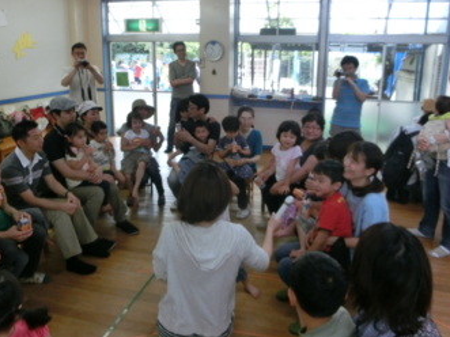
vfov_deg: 48.0
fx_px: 377
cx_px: 223
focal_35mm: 29
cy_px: 137
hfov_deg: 61.7
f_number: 3
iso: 160
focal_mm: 4.24
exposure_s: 1/125
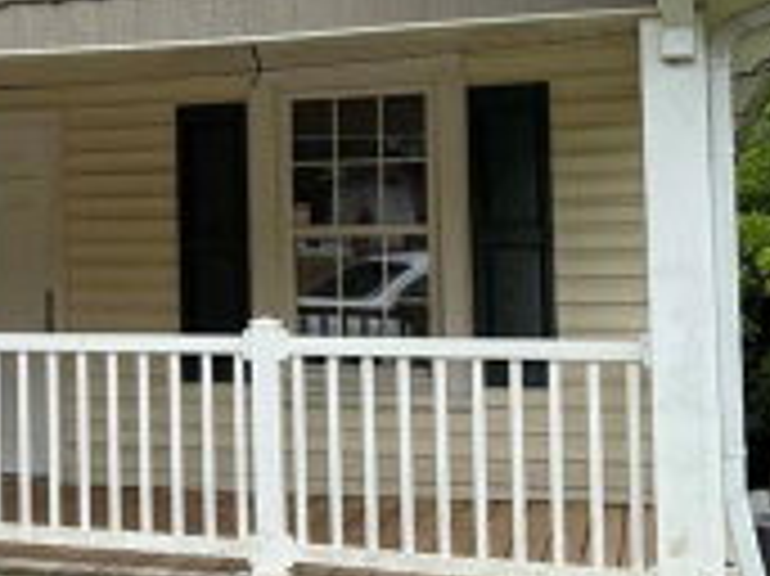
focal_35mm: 72
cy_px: 198
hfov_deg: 25.2
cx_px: -63
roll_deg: +0.3
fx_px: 1600
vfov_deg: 20.4
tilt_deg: +2.5
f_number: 1.78
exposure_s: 1/1653
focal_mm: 6.76
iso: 100
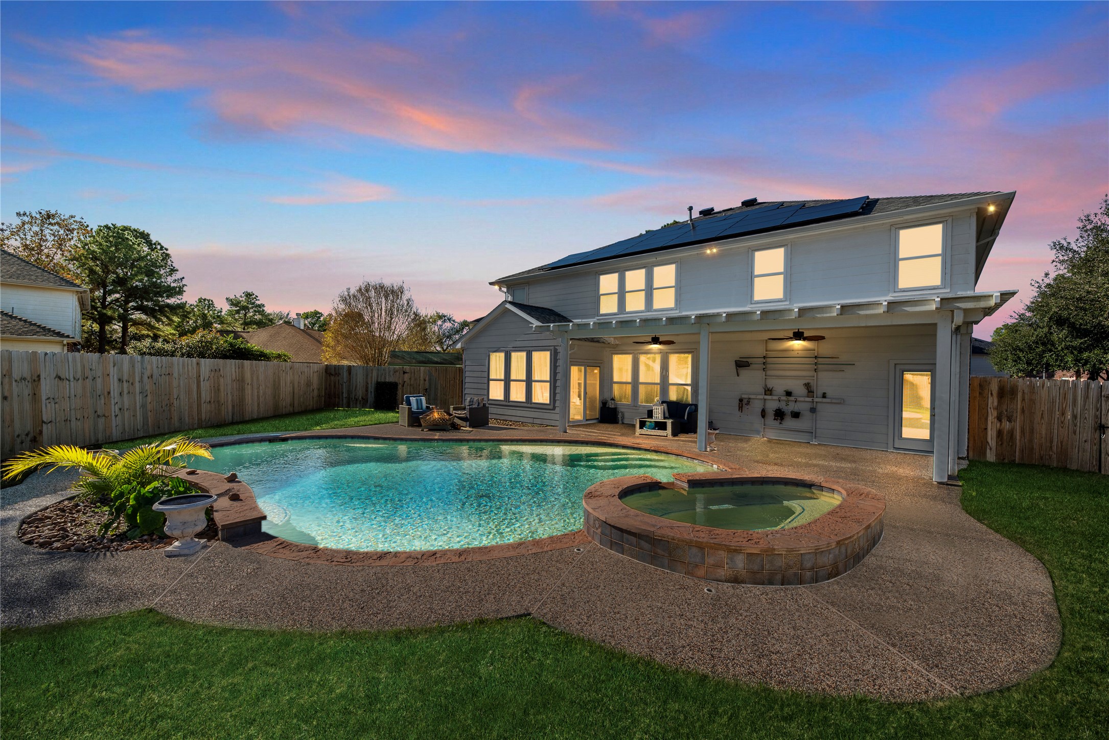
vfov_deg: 81.2
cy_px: 370
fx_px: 431
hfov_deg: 104.2
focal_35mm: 14
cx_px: 554
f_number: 8
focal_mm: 14
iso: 100
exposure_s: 1/500
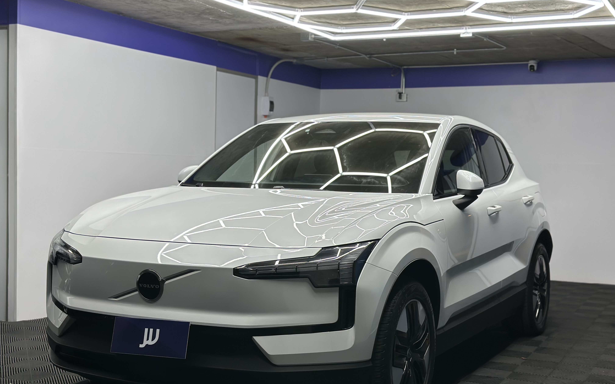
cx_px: 308
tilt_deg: -3.8
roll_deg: -0.5
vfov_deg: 25.3
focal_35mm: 51
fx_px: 855
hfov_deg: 39.6
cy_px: 220
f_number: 1.78
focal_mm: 6.86
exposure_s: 1/133
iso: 64
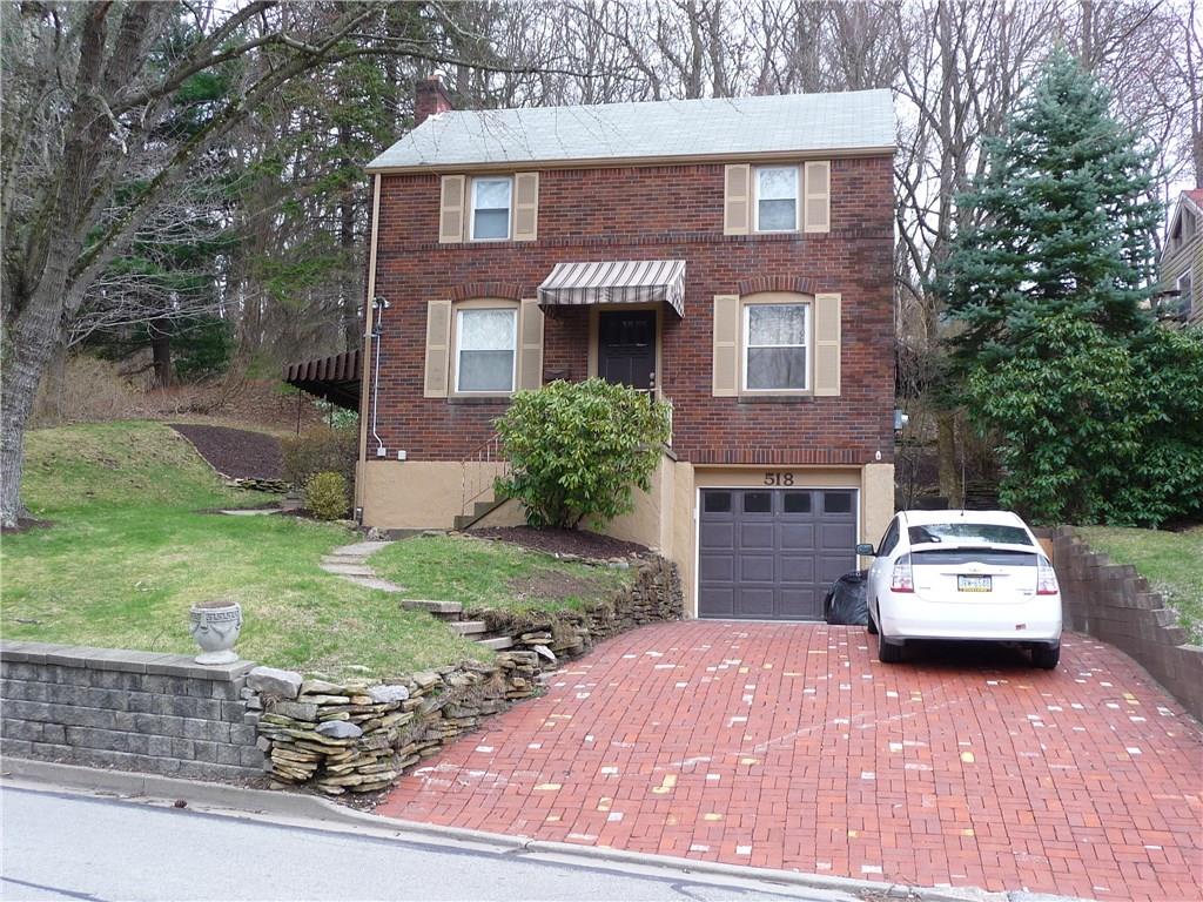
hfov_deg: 51.4
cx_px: 602
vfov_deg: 39.7
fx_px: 1251
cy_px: 451
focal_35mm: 36
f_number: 3.7
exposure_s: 1/30
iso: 100
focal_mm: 6
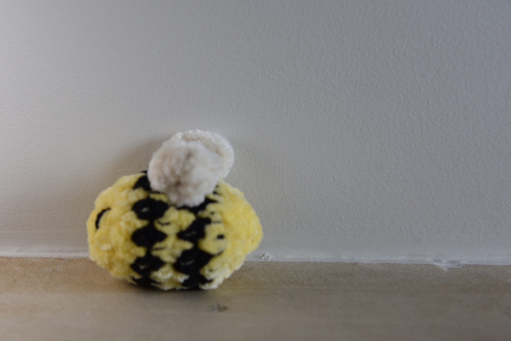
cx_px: 178
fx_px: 980
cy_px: 219
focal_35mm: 69
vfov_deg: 19.7
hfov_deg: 29.1
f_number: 6.3
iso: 400
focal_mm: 52
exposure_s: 1/160
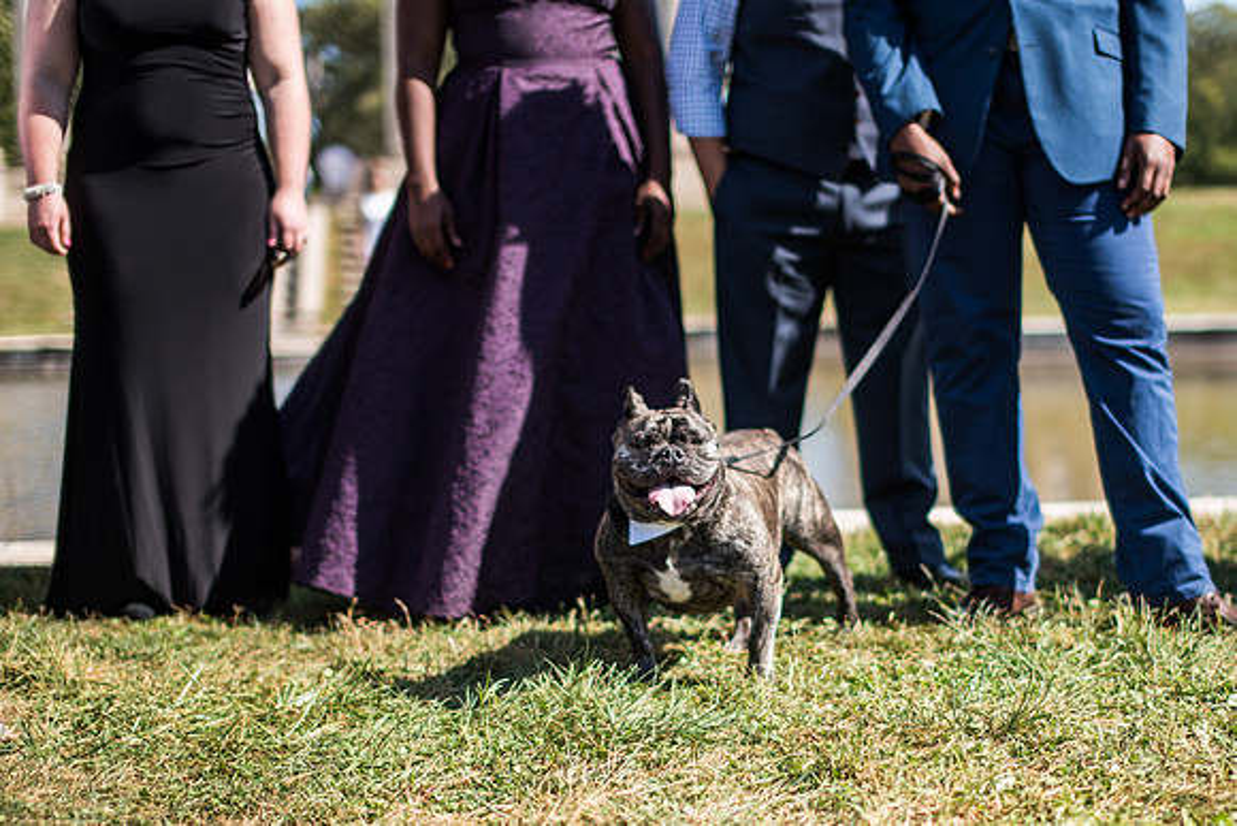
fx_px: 2517
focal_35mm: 73
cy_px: 605
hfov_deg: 27.5
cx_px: 769
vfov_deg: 18.5
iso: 180
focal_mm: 50
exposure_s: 1/4000
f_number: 1.4
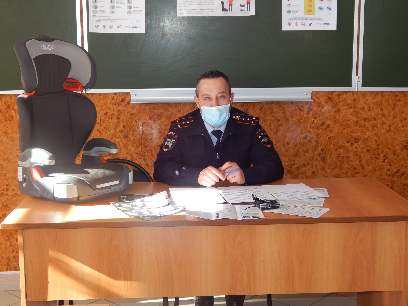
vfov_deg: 26.6
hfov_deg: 34.9
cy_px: 153
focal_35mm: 55
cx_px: 204
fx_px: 648
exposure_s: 1/60
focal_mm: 9.7
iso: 125
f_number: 3.8
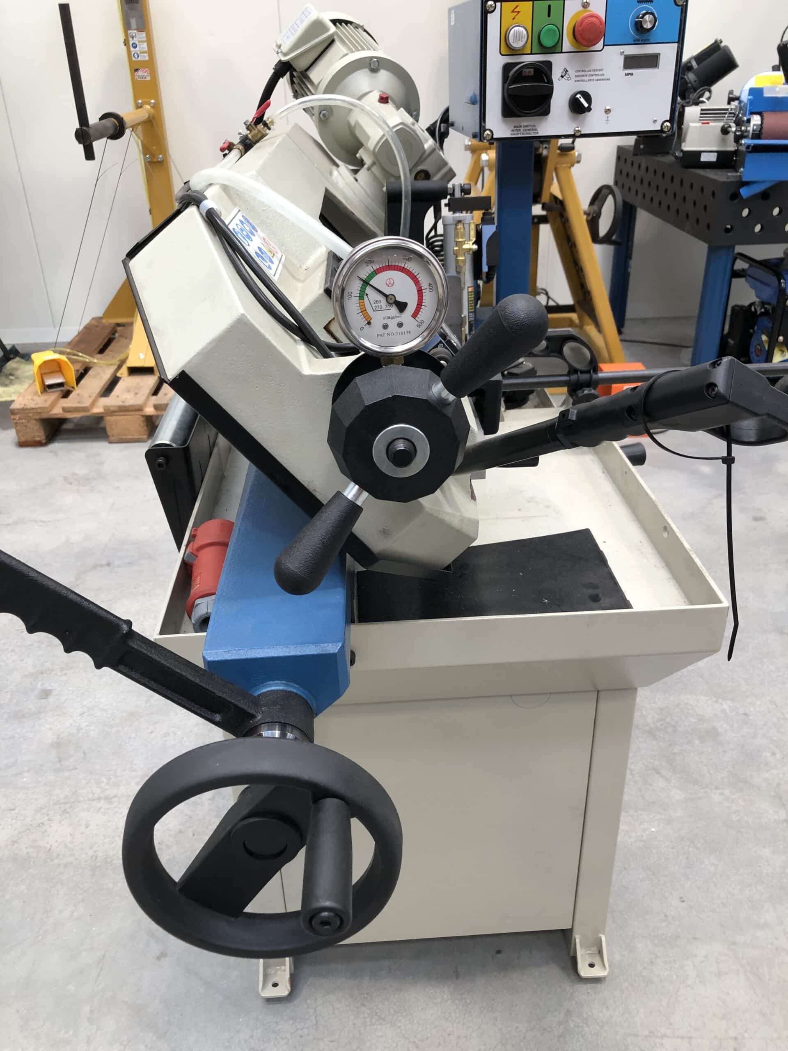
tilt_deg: -28.9
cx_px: 394
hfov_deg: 49.7
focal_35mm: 28
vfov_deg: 63.4
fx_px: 850
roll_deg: +1.1
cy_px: 526
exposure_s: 1/30
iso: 25
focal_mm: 3.99
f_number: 1.8
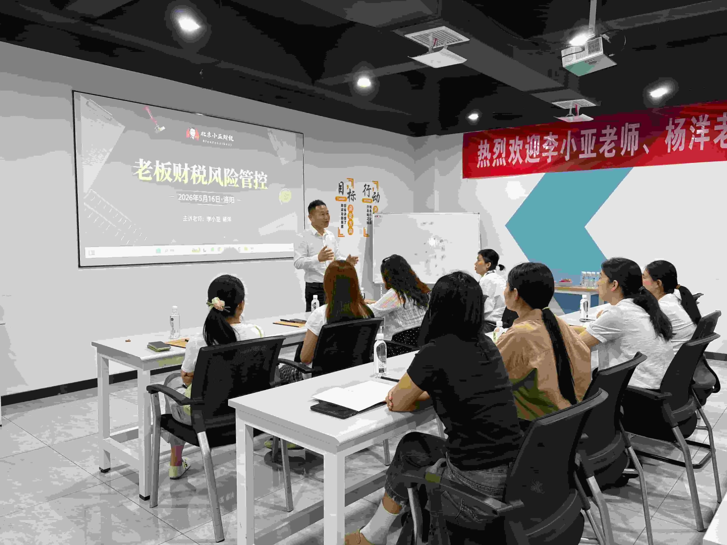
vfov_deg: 53.1
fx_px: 546
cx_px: 364
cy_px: 272
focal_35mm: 26
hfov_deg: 67.3
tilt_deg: -3.8
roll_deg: +0.8
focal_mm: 5.96
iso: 125
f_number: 1.6
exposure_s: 1/50
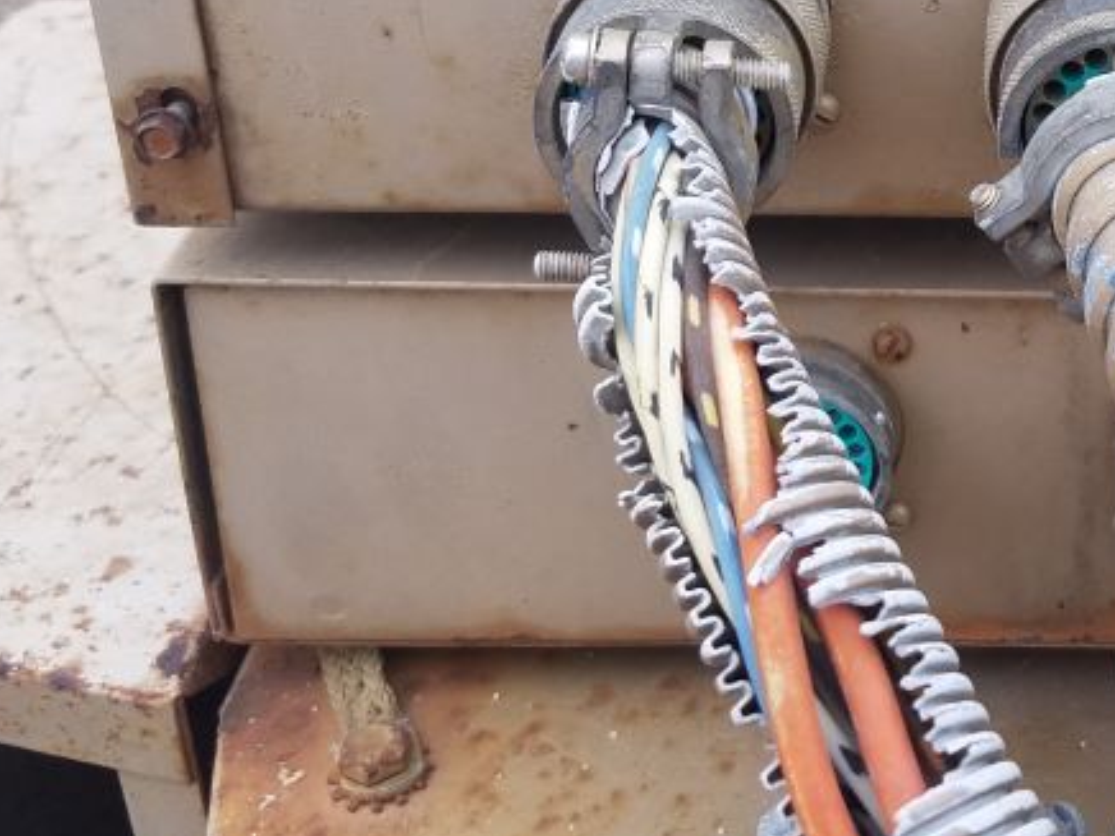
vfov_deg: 23.1
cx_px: 982
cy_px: 15
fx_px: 1965
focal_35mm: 61
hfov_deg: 30.4
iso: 50
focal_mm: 4.2
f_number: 1.7
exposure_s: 1/205
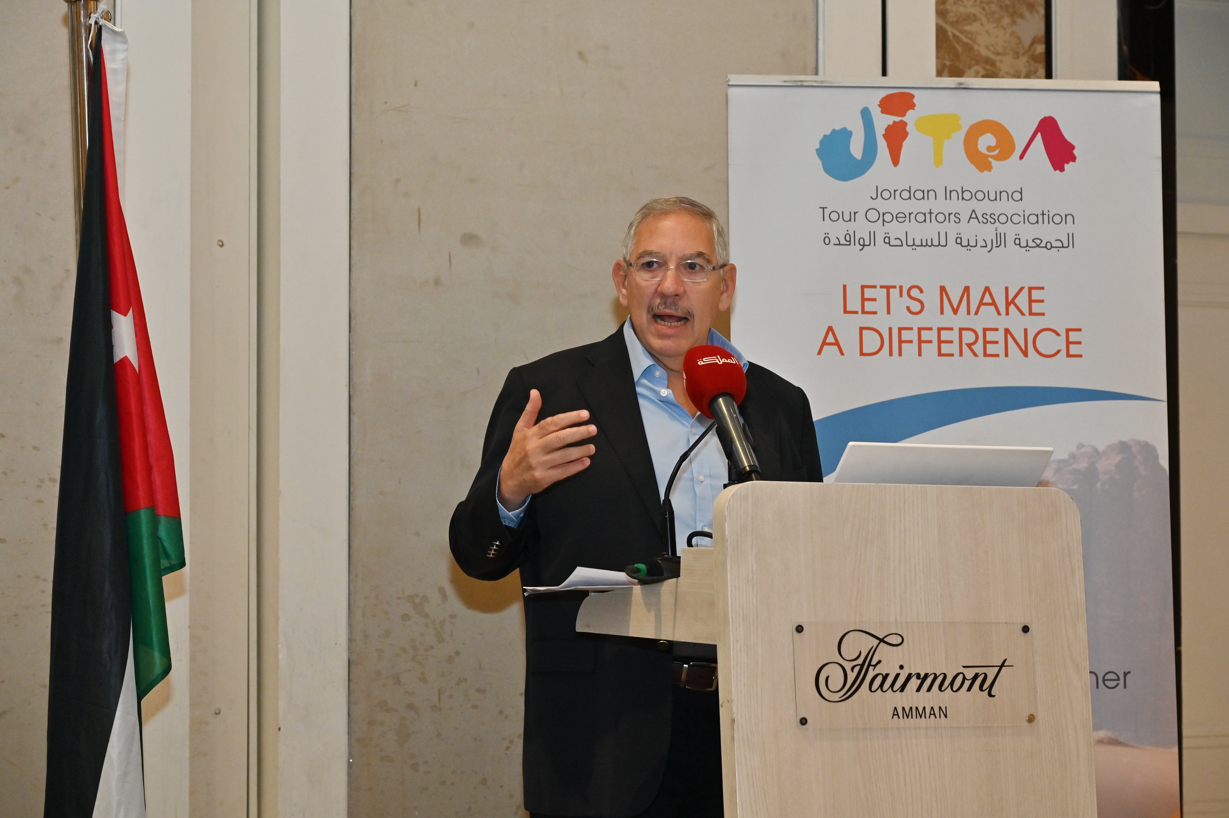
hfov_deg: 23.4
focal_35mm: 87
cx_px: 614
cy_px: 409
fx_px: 2968
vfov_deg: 15.7
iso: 1250
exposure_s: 1/100
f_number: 7.1
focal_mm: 87
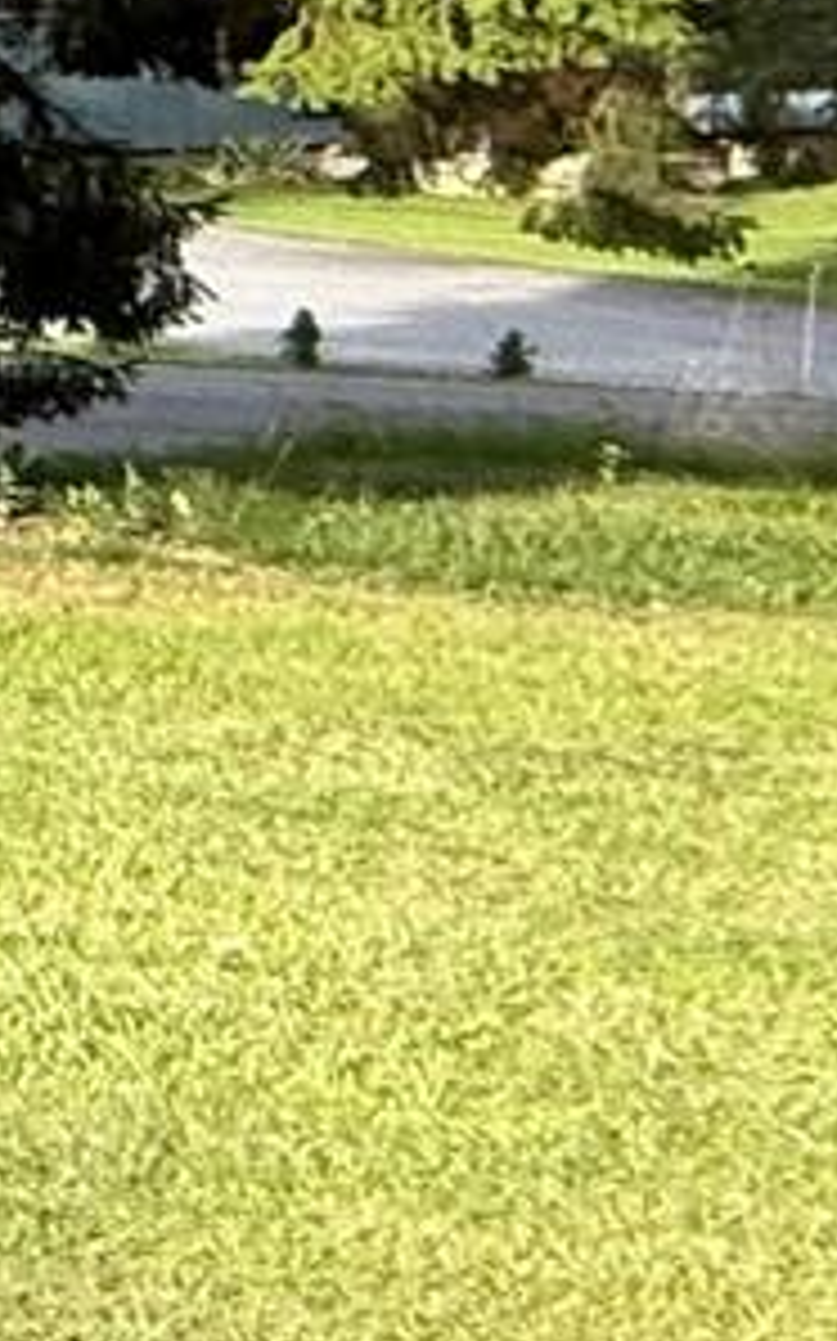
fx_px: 3726
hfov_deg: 6.5
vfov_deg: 19.8
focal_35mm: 102
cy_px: 0
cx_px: -3290
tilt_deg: -3.8
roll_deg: +3.0
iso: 50
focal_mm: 2.22
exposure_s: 1/336
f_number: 2.2
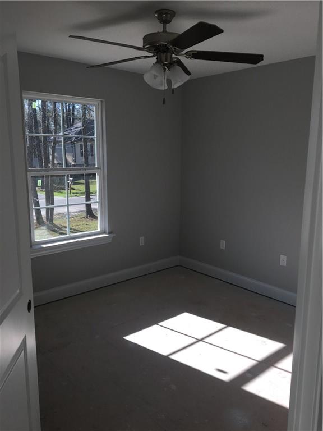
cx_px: 162
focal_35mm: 29
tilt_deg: -10.0
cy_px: 216
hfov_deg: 48.2
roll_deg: -0.3
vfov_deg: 61.7
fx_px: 361
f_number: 2.2
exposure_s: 1/437
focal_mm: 4.15
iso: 25
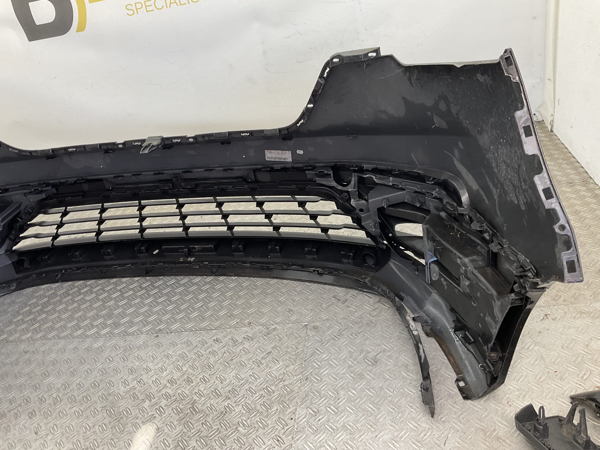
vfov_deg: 48.2
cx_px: 300
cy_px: 225
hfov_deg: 61.7
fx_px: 503
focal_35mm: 29
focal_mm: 3
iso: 32
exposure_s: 1/100
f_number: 1.8
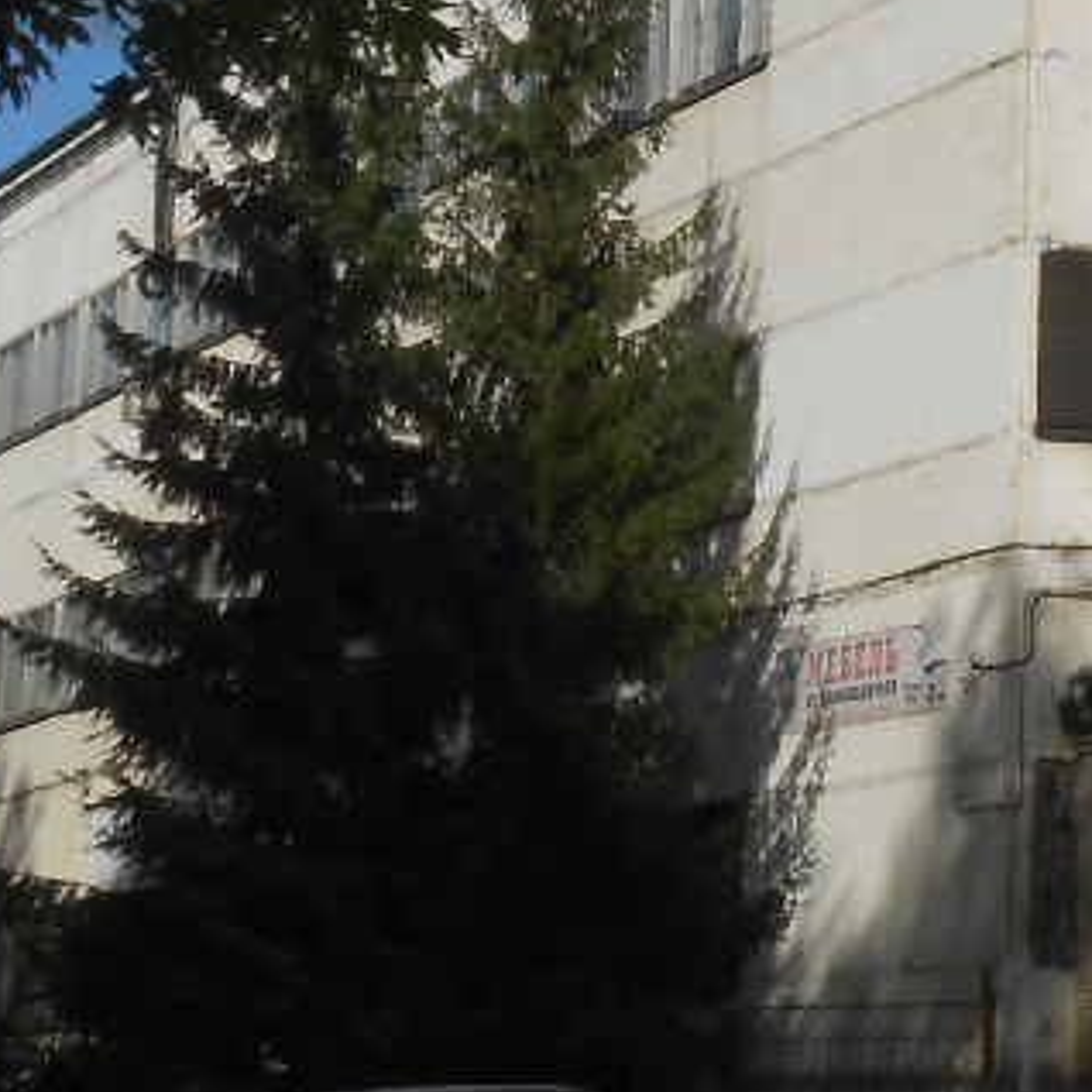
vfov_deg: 13.9
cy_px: -118
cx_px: 1744
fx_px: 4390
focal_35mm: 123
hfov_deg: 13.2
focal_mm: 6
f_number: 3.9
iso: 80
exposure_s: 1/1500
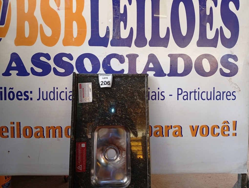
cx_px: 124
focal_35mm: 27
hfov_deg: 65.2
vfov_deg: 51.5
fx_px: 194
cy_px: 94
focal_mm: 3.98
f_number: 1.8
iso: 619
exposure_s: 1/30
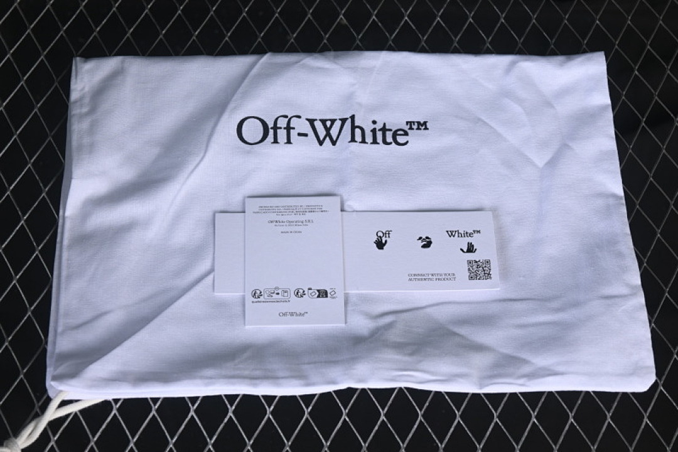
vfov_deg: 18.2
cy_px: 226
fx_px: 1412
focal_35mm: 75
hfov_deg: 27.0
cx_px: 339
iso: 160
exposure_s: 1/80
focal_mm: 50
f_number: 7.1
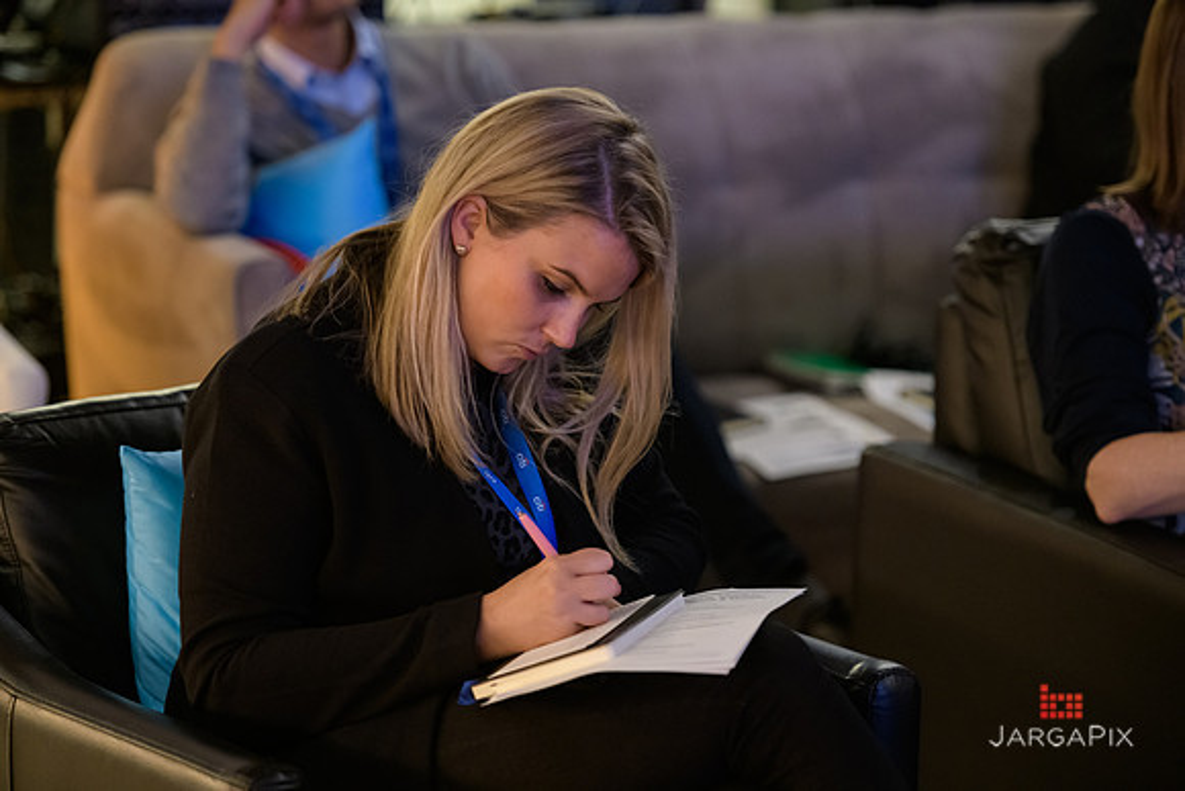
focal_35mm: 135
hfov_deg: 15.2
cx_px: 592
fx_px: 4445
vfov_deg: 10.2
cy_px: 396
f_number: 3.2
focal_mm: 135
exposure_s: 1/50
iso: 3200
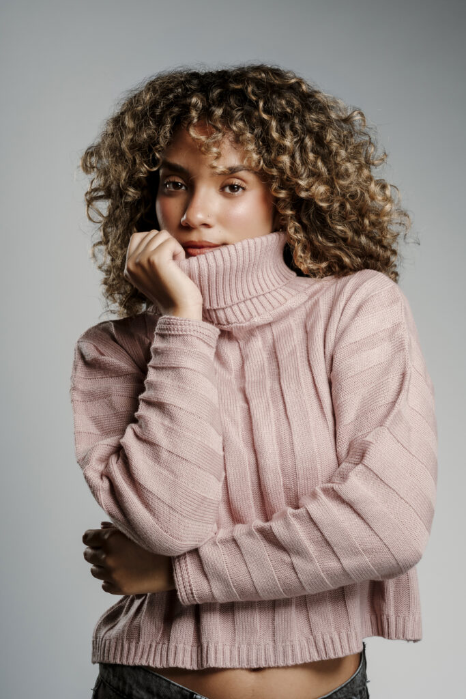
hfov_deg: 16.1
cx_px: 233
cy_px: 350
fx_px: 1648
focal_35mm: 85
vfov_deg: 23.9
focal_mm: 56.6
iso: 250
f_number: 5.6
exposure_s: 1/125
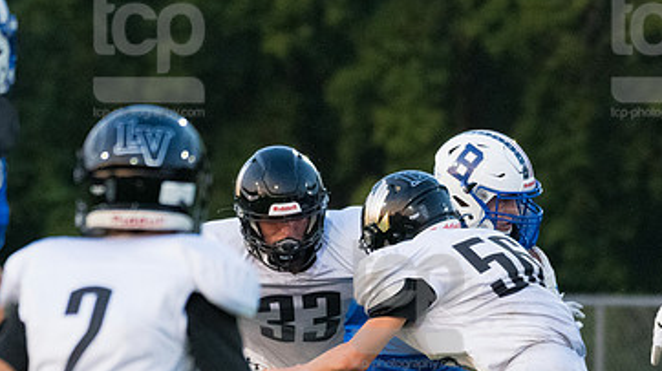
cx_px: 408
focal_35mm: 680
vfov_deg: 1.8
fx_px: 11928
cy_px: 305
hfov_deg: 3.2
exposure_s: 1/1250
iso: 5000
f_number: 5.6
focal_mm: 270
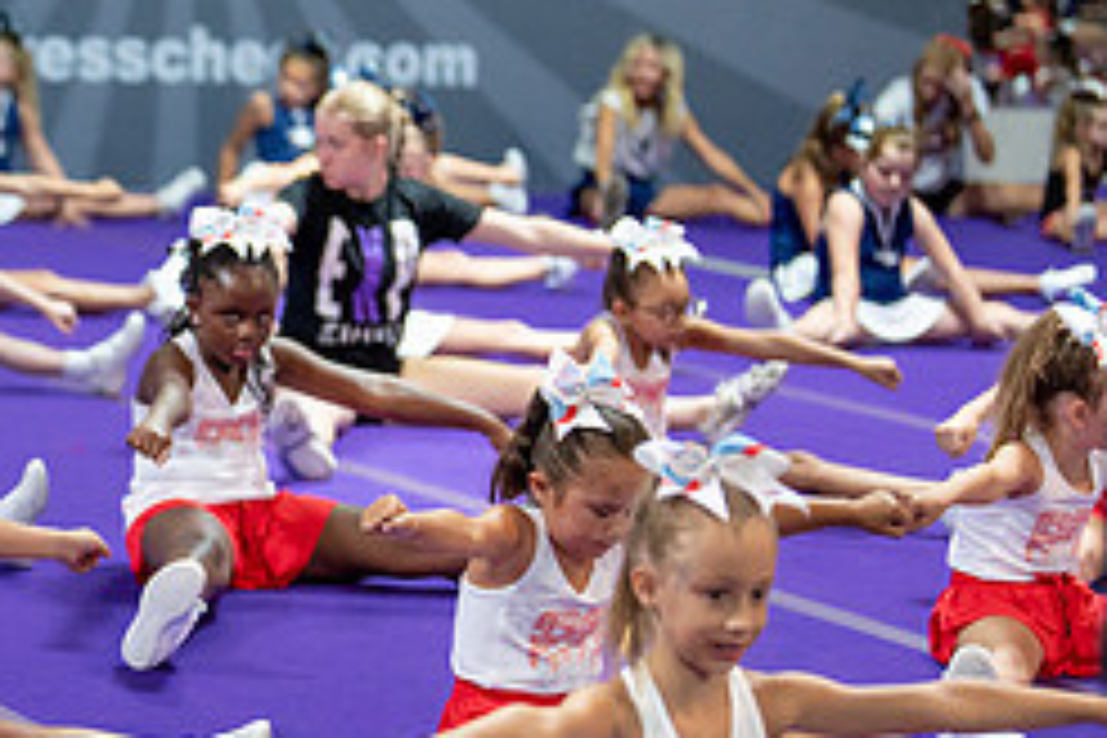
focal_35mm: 118
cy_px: 461
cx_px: -176
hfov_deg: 16.7
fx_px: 3628
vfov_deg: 11.6
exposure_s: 1/1000
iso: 1600
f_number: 1.2
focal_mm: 50
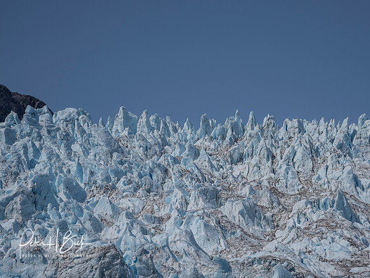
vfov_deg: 8.1
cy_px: 139
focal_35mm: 184
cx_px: 185
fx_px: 1967
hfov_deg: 10.7
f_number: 10
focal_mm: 92
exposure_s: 1/1000
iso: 250
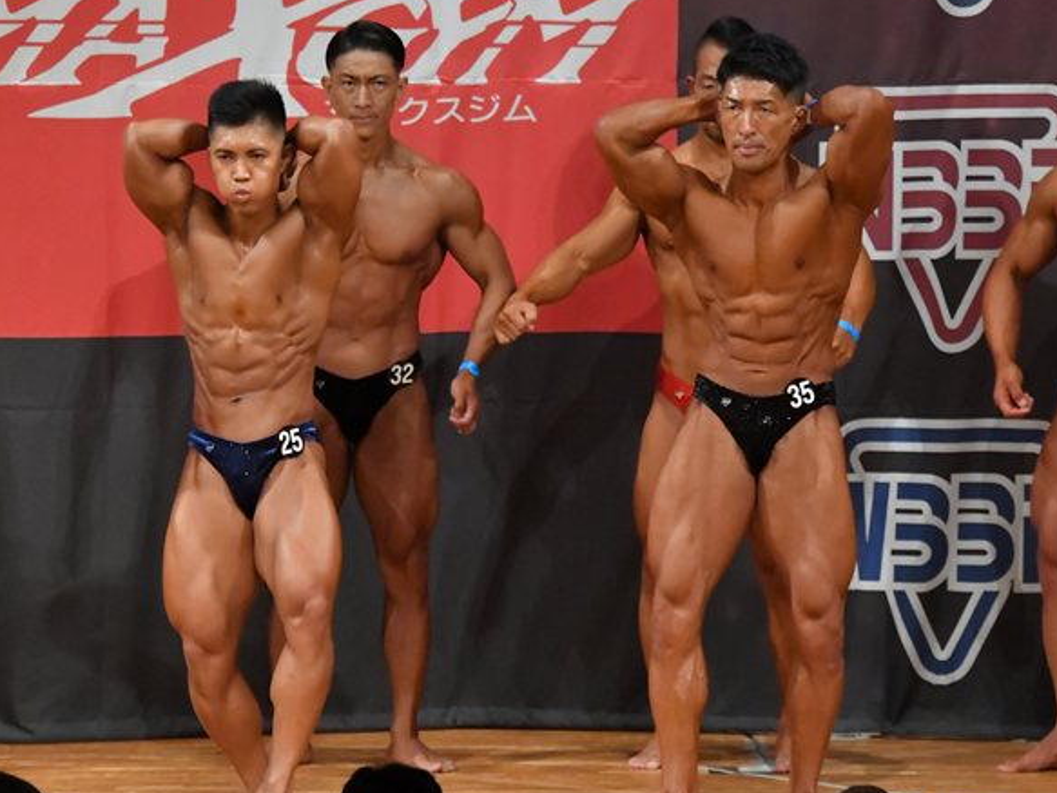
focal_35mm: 364
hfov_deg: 5.4
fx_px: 11112
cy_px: 412
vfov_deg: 4.1
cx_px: 405
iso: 9000
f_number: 5.6
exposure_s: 1/400
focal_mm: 190
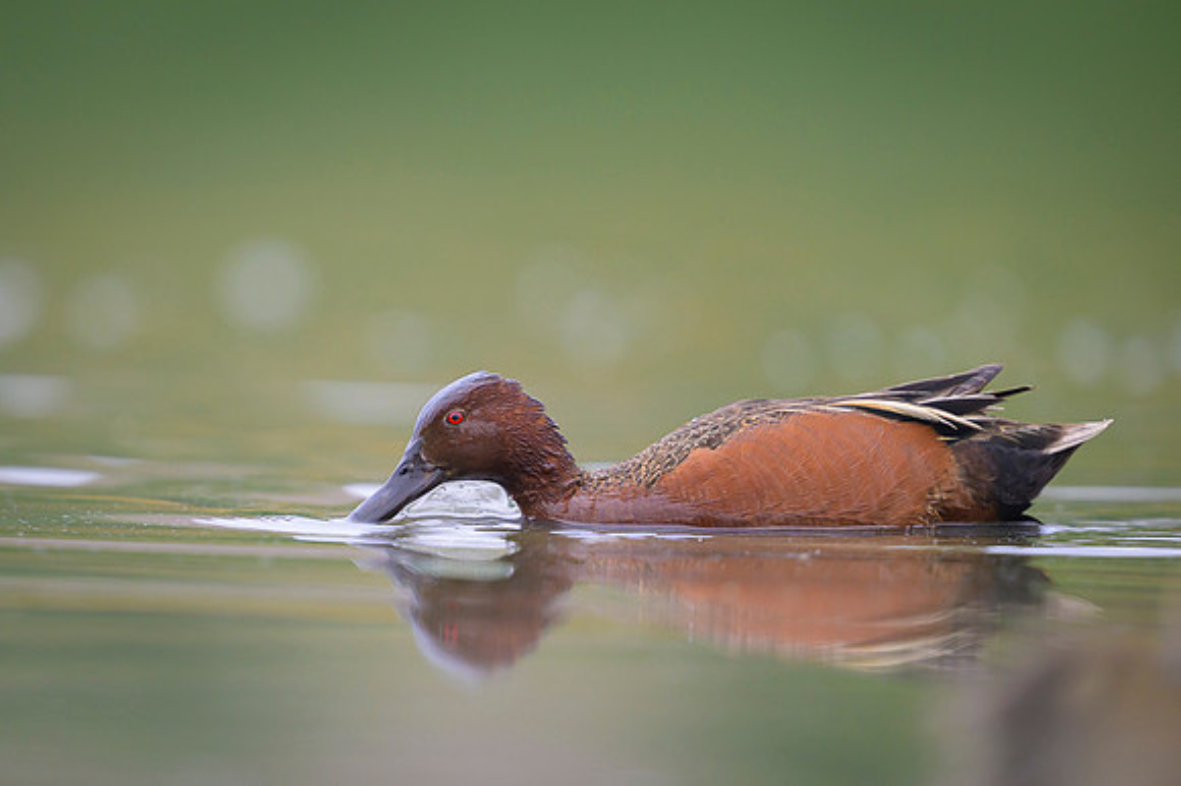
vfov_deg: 1.8
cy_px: 415
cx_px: 409
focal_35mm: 768
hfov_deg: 2.7
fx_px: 25171
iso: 640
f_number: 2.8
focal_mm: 400
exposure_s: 1/2500
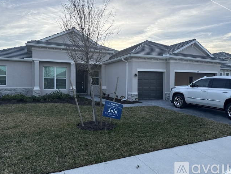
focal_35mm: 25
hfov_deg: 69.4
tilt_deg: +0.1
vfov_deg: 54.9
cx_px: 112
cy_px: 86
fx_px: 167
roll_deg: -1.2
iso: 100
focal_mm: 6.76
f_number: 1.78
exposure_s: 1/1812
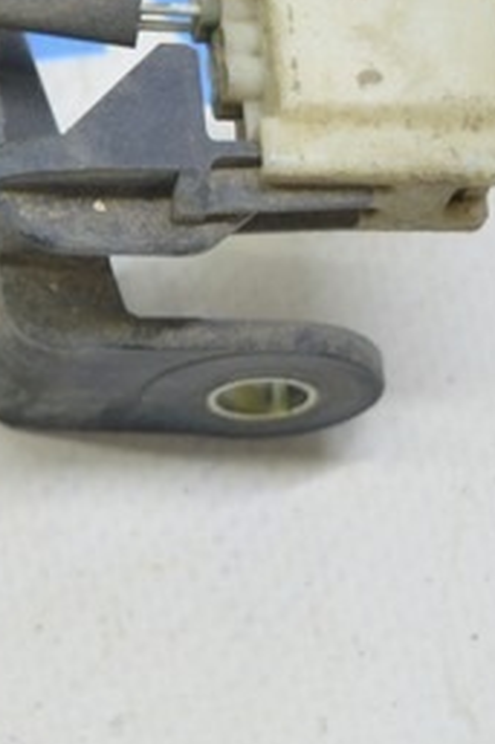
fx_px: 4440
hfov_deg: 6.1
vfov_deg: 9.5
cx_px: -646
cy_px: 85
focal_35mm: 215
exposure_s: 1/20
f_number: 5.6
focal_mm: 36
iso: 400
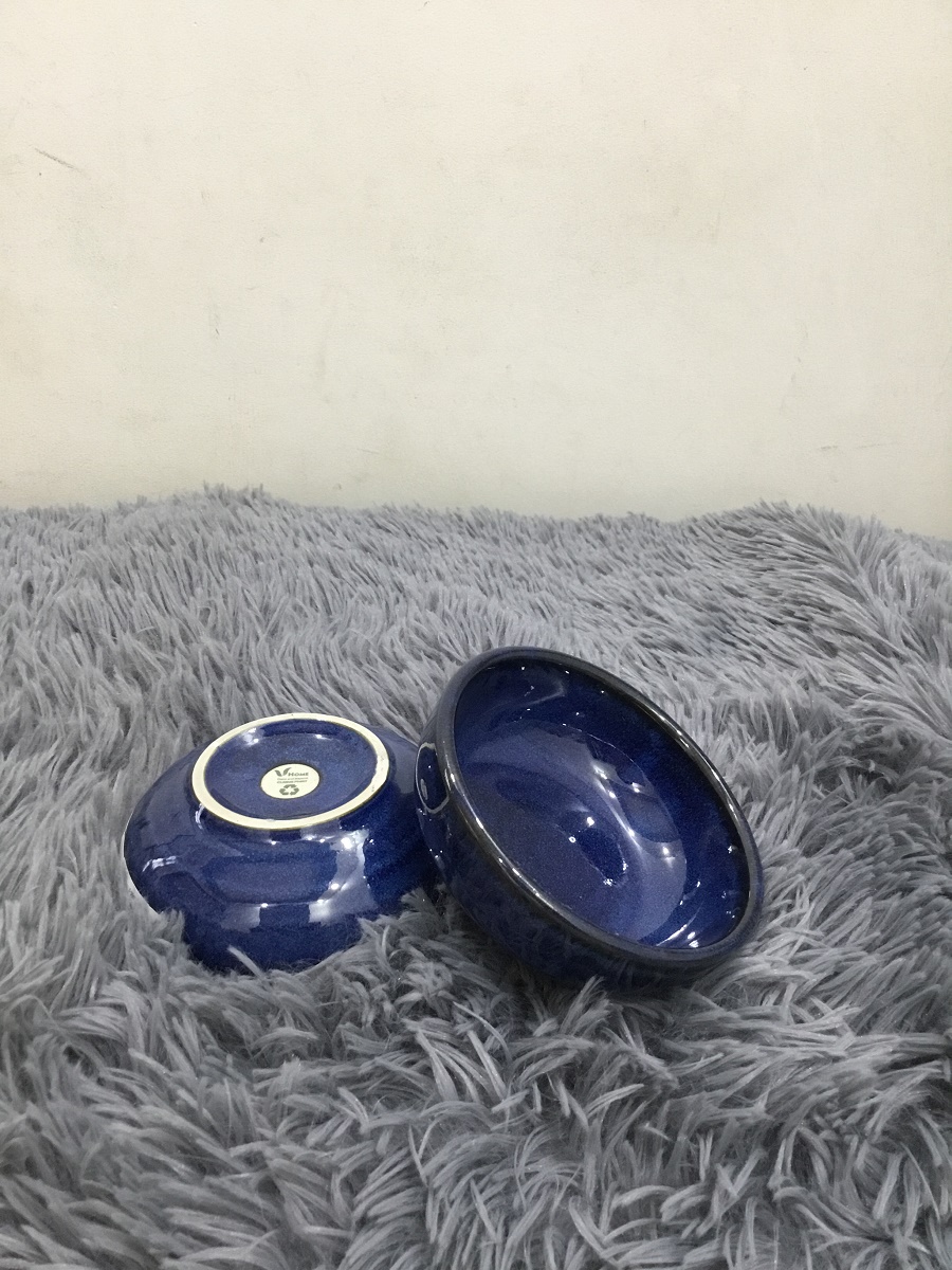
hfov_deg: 45.4
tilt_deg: -30.4
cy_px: 635
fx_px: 1137
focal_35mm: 31
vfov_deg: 58.4
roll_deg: +0.9
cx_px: 476
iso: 160
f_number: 2.4
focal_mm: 3.3
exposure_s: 1/33
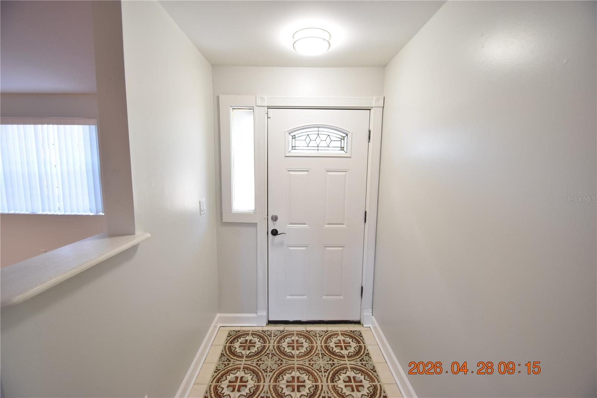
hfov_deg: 100.4
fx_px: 249
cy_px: 199
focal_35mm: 15
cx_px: 298
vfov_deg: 77.3
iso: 800
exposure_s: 1/60
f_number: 3.5
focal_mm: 10
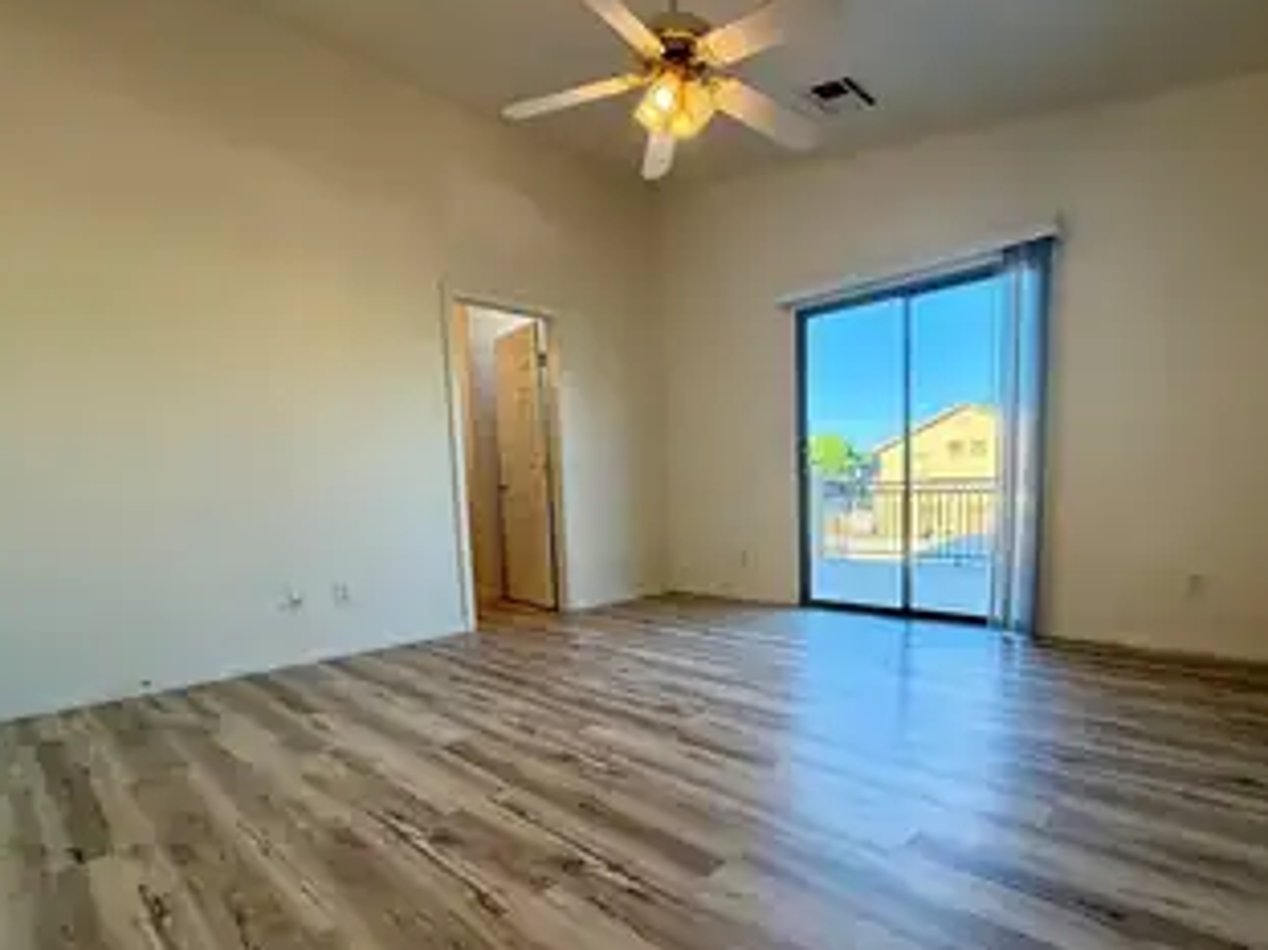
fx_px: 659
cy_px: 559
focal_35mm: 18
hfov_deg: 87.4
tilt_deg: -5.9
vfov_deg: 71.0
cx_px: 709
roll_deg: +1.6
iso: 80
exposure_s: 1/120
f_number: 2.2
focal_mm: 2.22
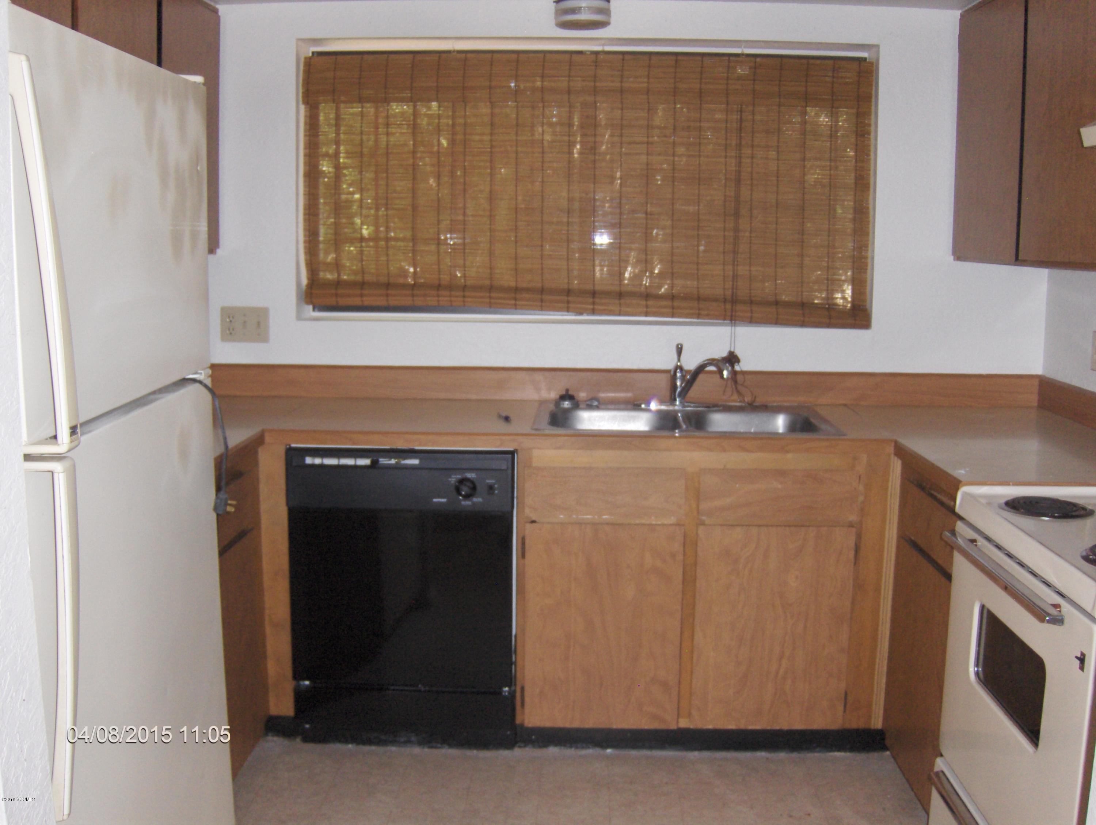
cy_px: 412
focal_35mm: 35
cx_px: 548
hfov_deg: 52.6
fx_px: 1109
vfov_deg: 40.8
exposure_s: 1/60
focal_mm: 7.5
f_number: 2.8
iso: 100
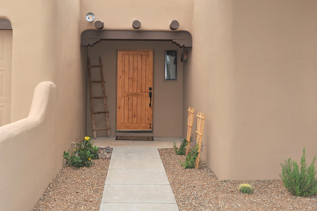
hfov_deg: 38.7
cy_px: 51
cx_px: 127
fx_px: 449
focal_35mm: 51
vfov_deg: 26.1
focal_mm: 32
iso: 320
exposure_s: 1/320
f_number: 8
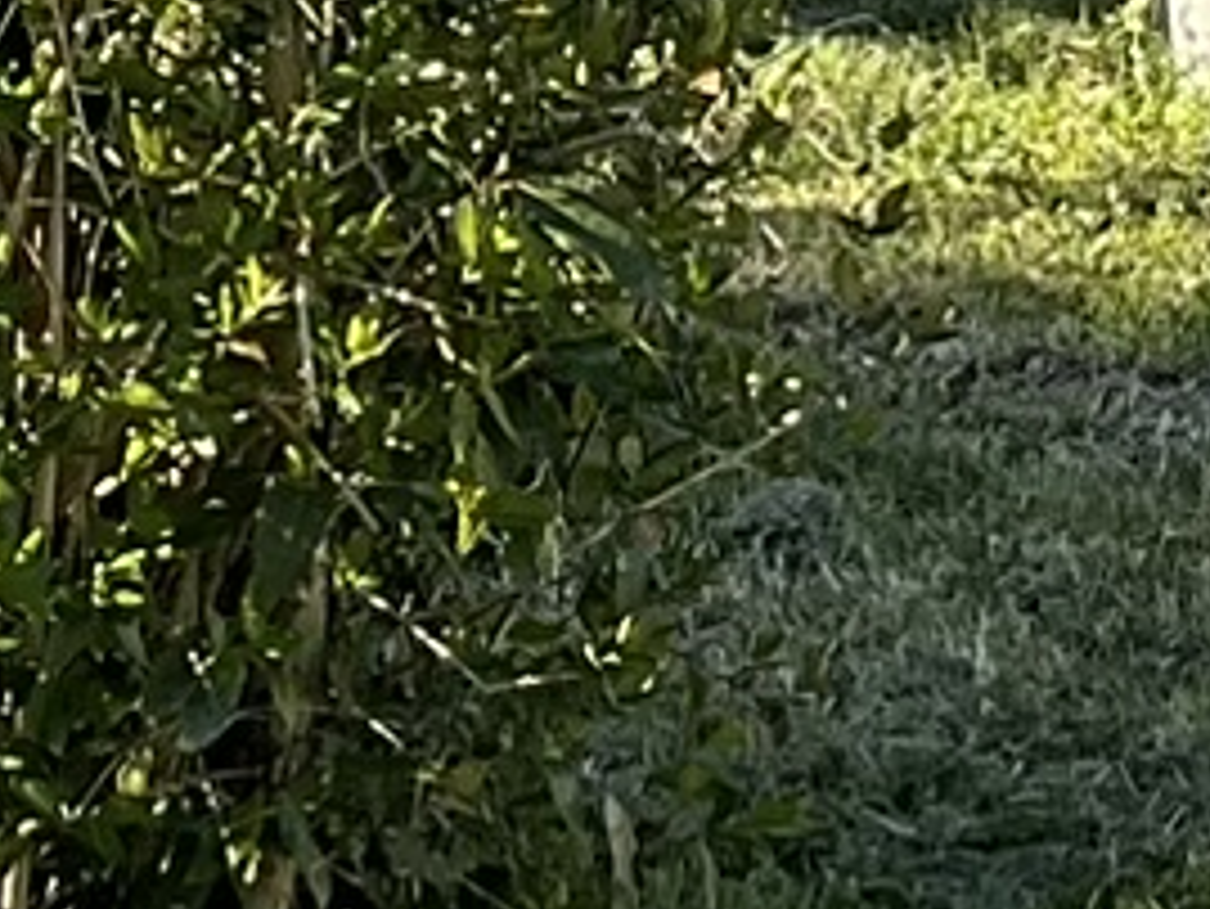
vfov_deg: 6.2
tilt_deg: +5.2
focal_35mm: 221
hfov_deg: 9.0
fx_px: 7728
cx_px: 612
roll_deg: +0.7
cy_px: -1755
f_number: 1.8
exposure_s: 1/674
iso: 16
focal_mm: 3
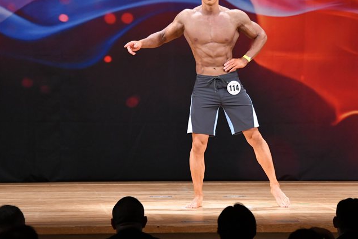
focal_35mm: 274
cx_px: 215
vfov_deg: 5.0
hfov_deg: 7.5
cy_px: 96
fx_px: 2725
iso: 3200
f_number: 5.6
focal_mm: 150
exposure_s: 1/400
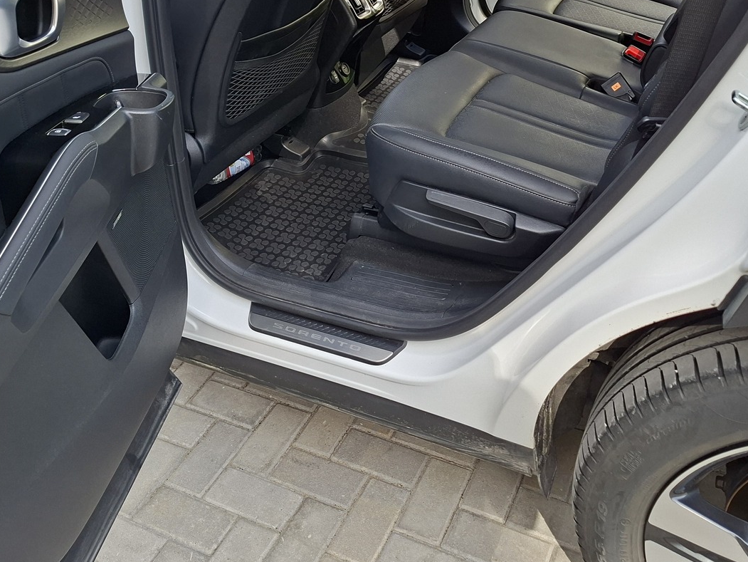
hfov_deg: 52.6
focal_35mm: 35
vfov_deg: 40.1
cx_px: 381
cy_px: 179
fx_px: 757
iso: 32
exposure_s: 1/345
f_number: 1.8
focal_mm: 5.54
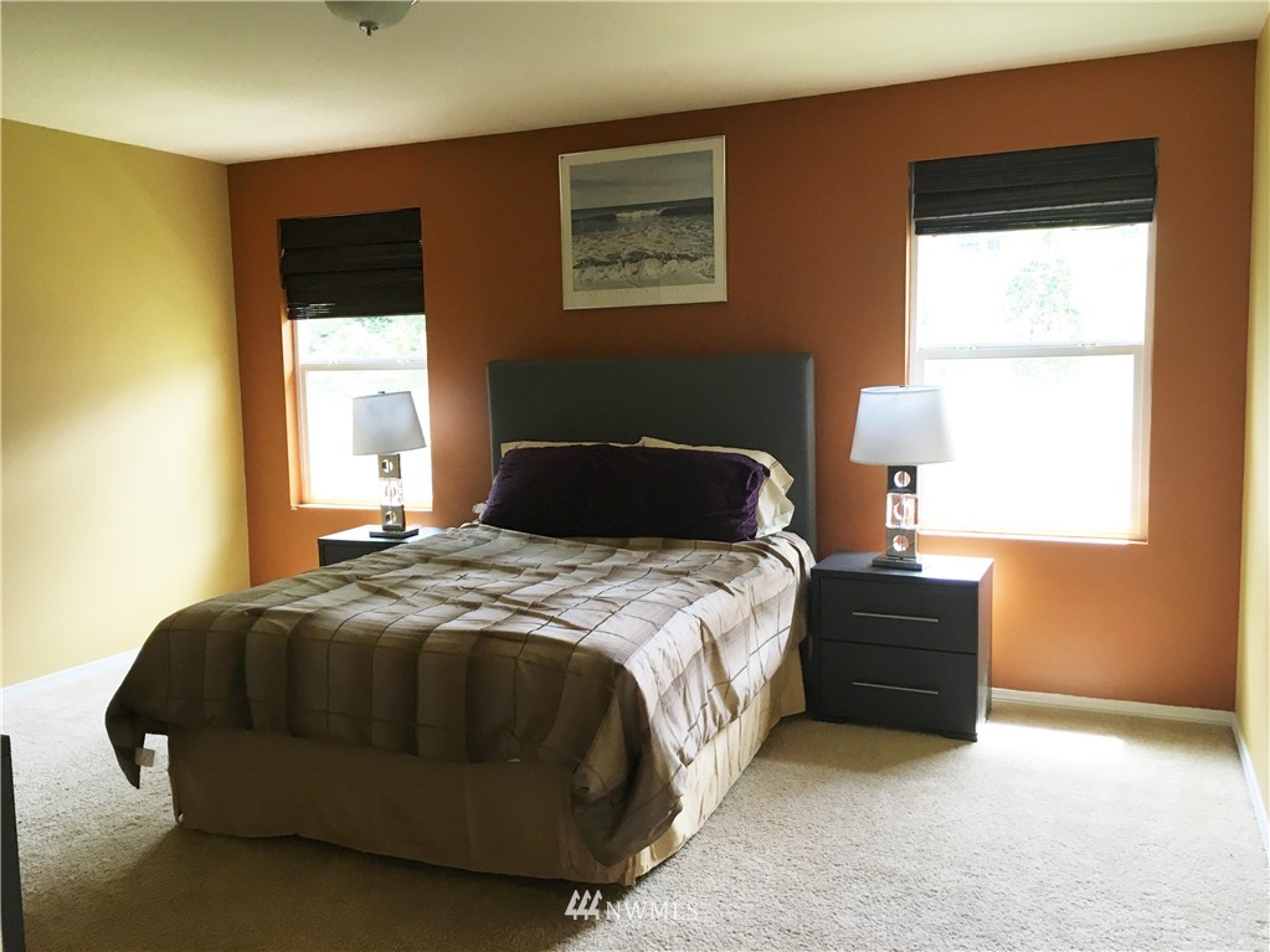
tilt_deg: -5.3
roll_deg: +1.6
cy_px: 476
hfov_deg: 61.7
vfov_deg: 48.2
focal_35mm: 29
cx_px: 635
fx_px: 1064
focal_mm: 4.15
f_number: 2.2
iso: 40
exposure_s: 1/30
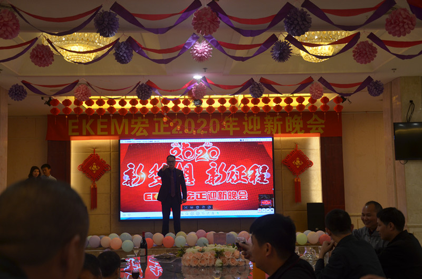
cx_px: 211
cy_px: 140
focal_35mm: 48
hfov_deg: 41.2
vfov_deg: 27.9
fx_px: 561
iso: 400
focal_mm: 32
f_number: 4.2
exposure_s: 1/50
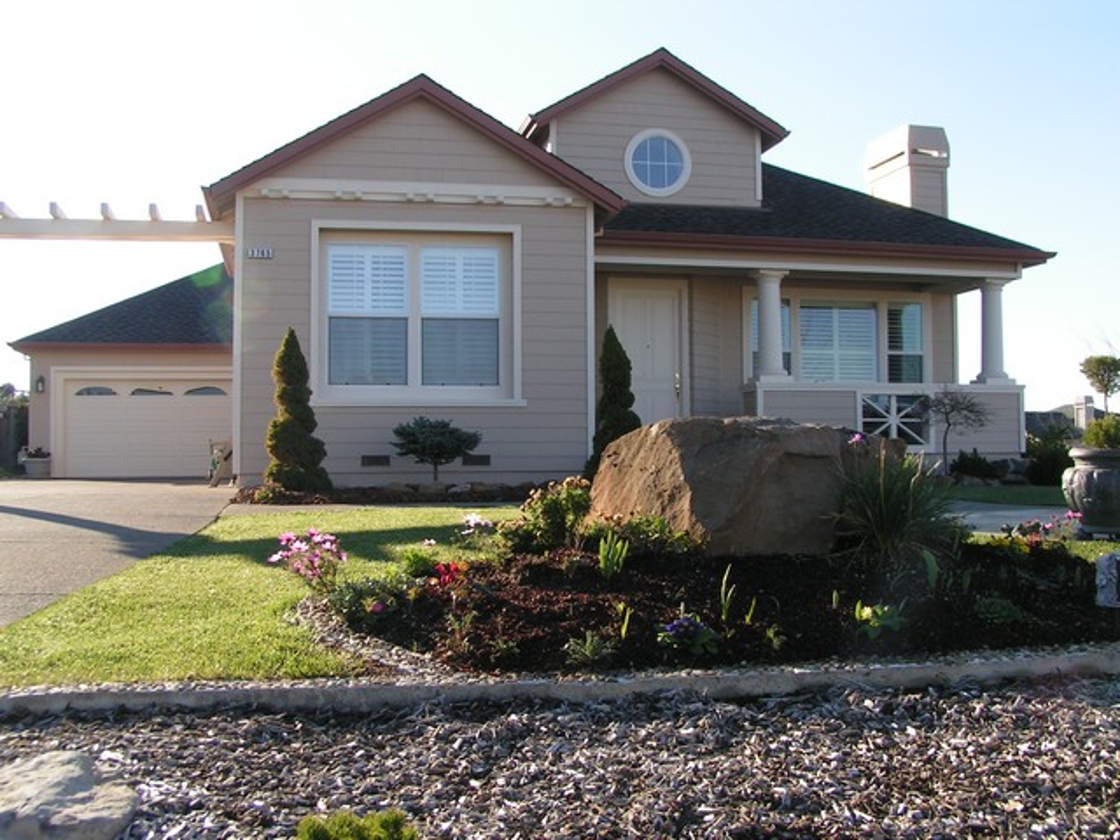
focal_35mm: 38
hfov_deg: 49.0
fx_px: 1229
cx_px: 560
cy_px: 420
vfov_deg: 37.7
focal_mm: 5.8
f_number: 5.6
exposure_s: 1/160
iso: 50
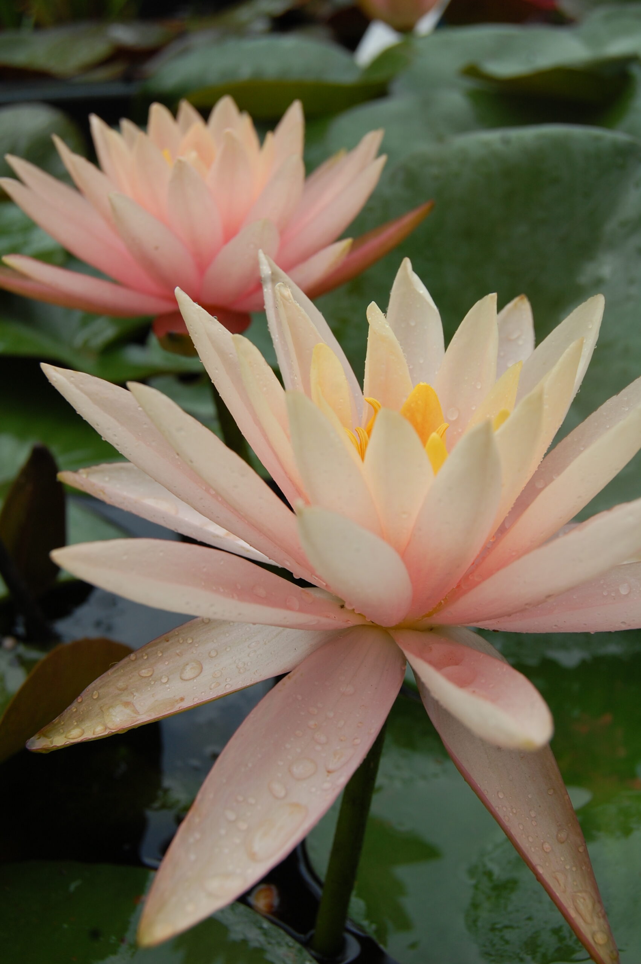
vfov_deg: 43.6
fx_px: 1204
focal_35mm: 45
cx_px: 320
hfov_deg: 29.8
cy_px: 482
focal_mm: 30
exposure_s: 1/320
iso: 200
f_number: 9
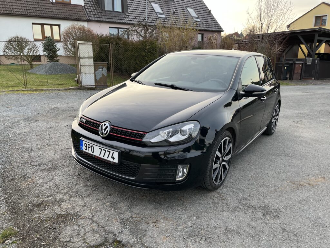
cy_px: 124
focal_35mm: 26
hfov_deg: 67.3
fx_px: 248
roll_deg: -1.2
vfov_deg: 53.1
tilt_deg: -15.4
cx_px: 165
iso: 40
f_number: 1.6
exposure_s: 1/121
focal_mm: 5.1
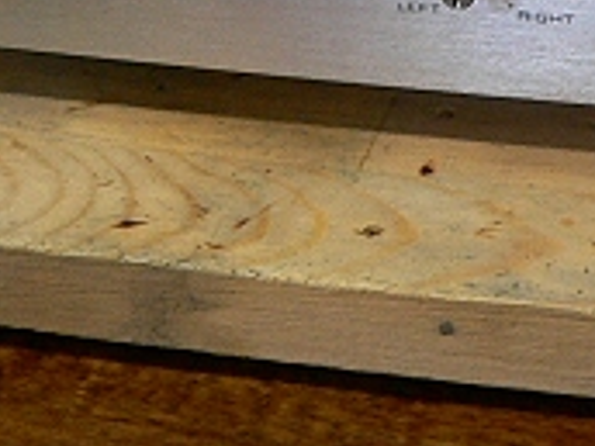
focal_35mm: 134
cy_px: -377
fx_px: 2303
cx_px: 509
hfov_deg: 14.6
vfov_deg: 10.4
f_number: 2.8
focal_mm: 6
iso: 200
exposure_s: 1/20
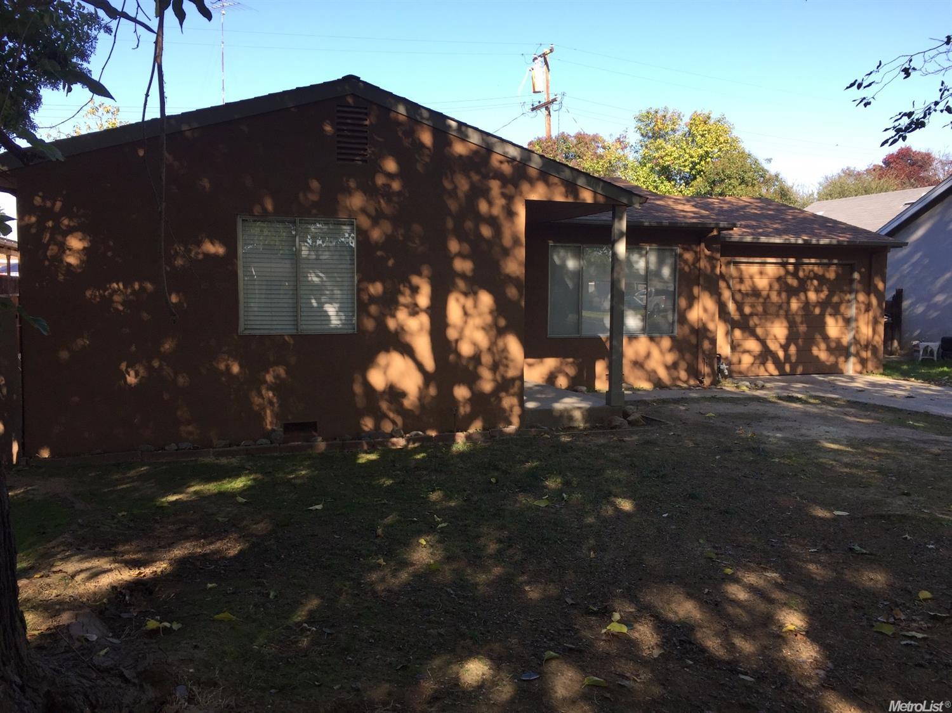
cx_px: 476
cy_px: 356
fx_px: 797
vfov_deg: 48.2
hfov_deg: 61.7
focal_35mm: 29
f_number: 2.2
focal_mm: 4.15
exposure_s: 1/527
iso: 32
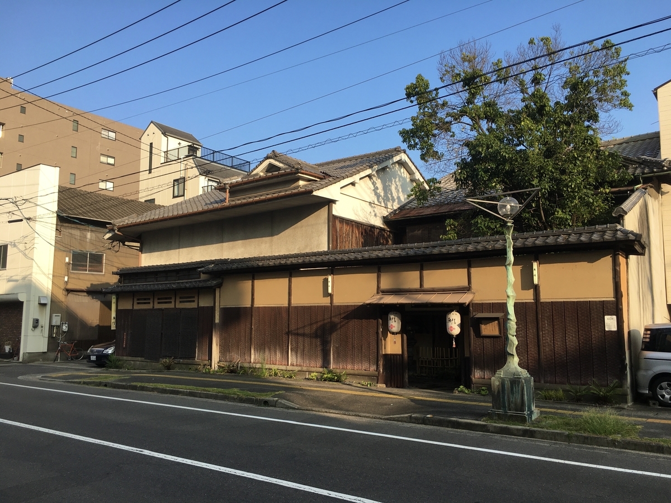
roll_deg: -0.2
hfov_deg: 61.7
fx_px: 562
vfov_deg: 48.2
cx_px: 336
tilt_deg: +7.0
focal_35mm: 29
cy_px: 252
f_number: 2.2
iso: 25
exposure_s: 1/641
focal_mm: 4.15
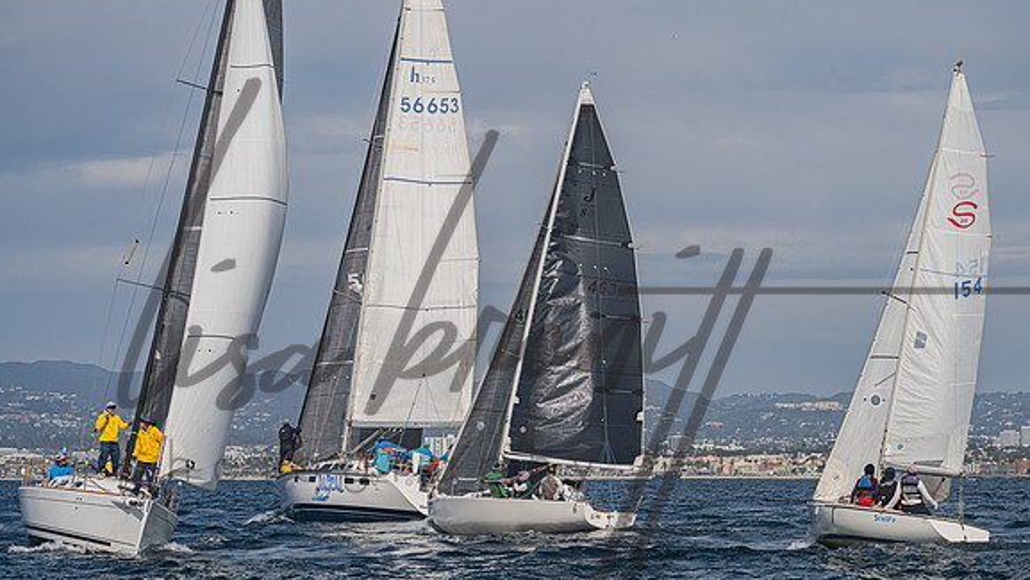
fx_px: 3388
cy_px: 368
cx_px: 590
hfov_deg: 17.3
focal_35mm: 124
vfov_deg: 9.8
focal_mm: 100
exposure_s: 1/4000
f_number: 6.3
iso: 320
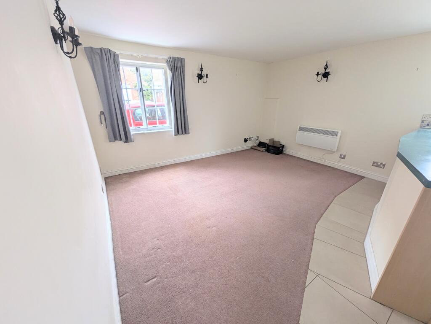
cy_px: 162
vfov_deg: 85.7
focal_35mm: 14
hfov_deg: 102.1
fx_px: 174
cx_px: 216
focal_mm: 1.85
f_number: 2.2
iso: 46
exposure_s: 1/128
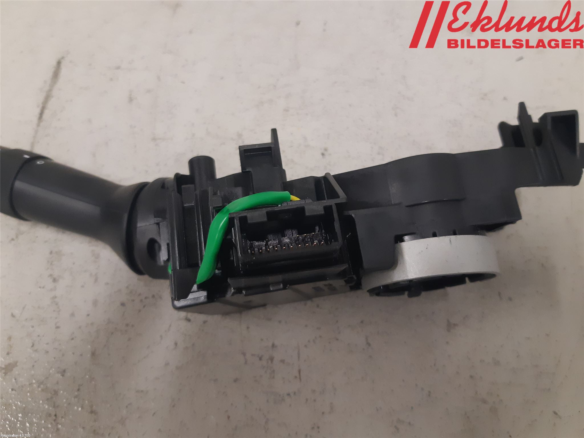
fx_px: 439
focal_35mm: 26
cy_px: 219
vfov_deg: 53.1
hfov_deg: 67.3
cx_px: 292
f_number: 1.7
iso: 250
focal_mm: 3.93
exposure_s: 1/50
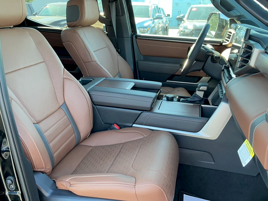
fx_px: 232
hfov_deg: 60.0
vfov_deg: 46.8
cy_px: 100
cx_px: 134
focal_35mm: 30
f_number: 1.8
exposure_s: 1/120
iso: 125
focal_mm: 3
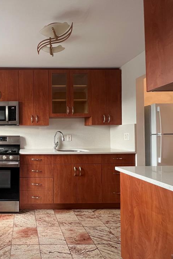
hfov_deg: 57.5
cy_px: 135
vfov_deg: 86.9
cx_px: 25
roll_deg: +0.5
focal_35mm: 19
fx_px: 137
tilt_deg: +0.6
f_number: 1.8
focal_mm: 1.57
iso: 250
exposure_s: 1/60
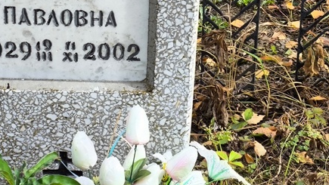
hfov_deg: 21.2
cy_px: 28
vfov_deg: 12.1
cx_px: 83
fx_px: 873
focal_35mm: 100
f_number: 1.7
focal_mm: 4.71
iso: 50
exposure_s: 1/411
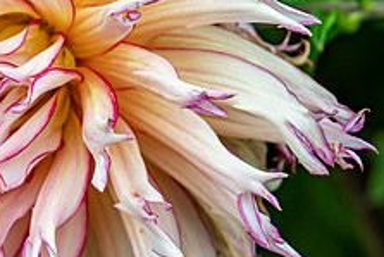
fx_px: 3341
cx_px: -17
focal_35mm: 313
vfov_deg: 4.4
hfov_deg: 6.6
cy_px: 84
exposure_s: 1/500
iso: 400
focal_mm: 80
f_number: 5.6
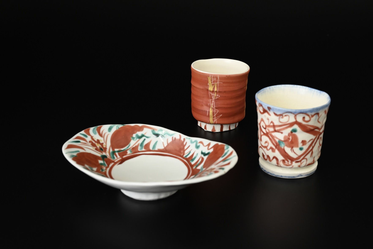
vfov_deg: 27.5
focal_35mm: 49
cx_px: 201
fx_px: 508
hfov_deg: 40.3
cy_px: 129
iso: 1000
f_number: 6.3
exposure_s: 1/125
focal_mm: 44
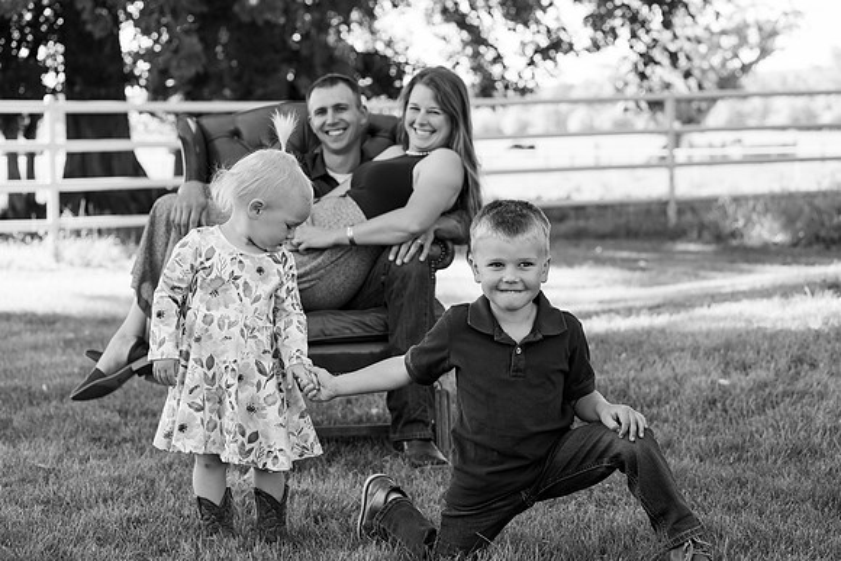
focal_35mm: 85
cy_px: 280
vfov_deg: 16.1
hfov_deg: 23.9
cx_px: 420
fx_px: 1986
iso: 500
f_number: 5.6
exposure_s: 1/500
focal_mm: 85
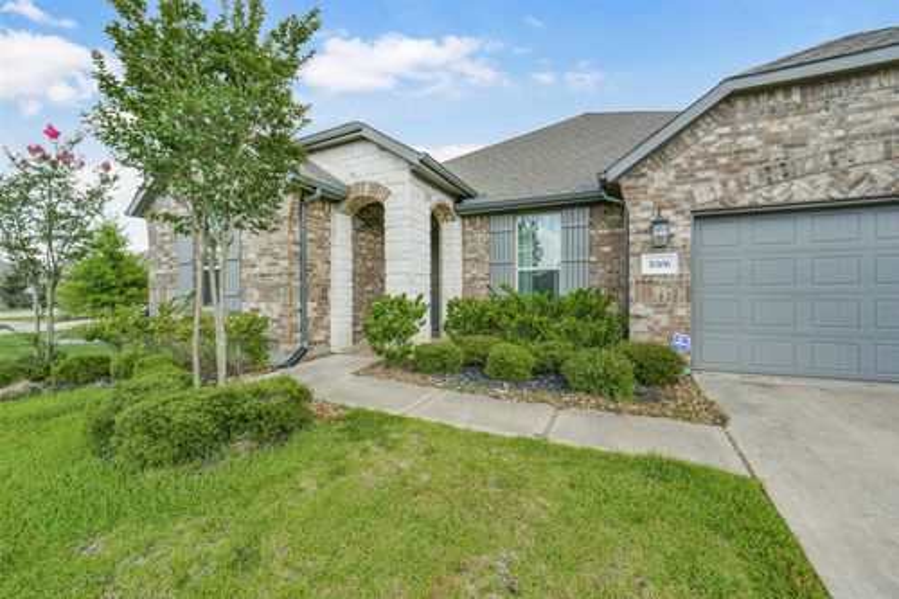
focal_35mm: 14
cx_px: 450
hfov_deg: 104.3
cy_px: 300
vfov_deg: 81.2
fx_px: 349
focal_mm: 14
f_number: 11
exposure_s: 1/250
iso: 500
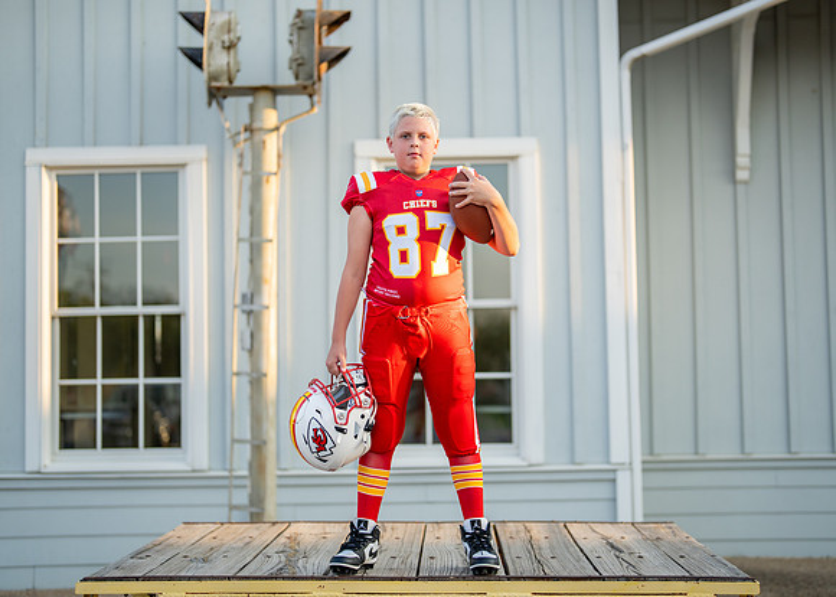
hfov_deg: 35.5
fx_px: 1306
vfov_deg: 25.7
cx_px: 413
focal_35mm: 55
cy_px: 302
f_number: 1.2
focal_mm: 50
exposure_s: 1/3200
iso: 200
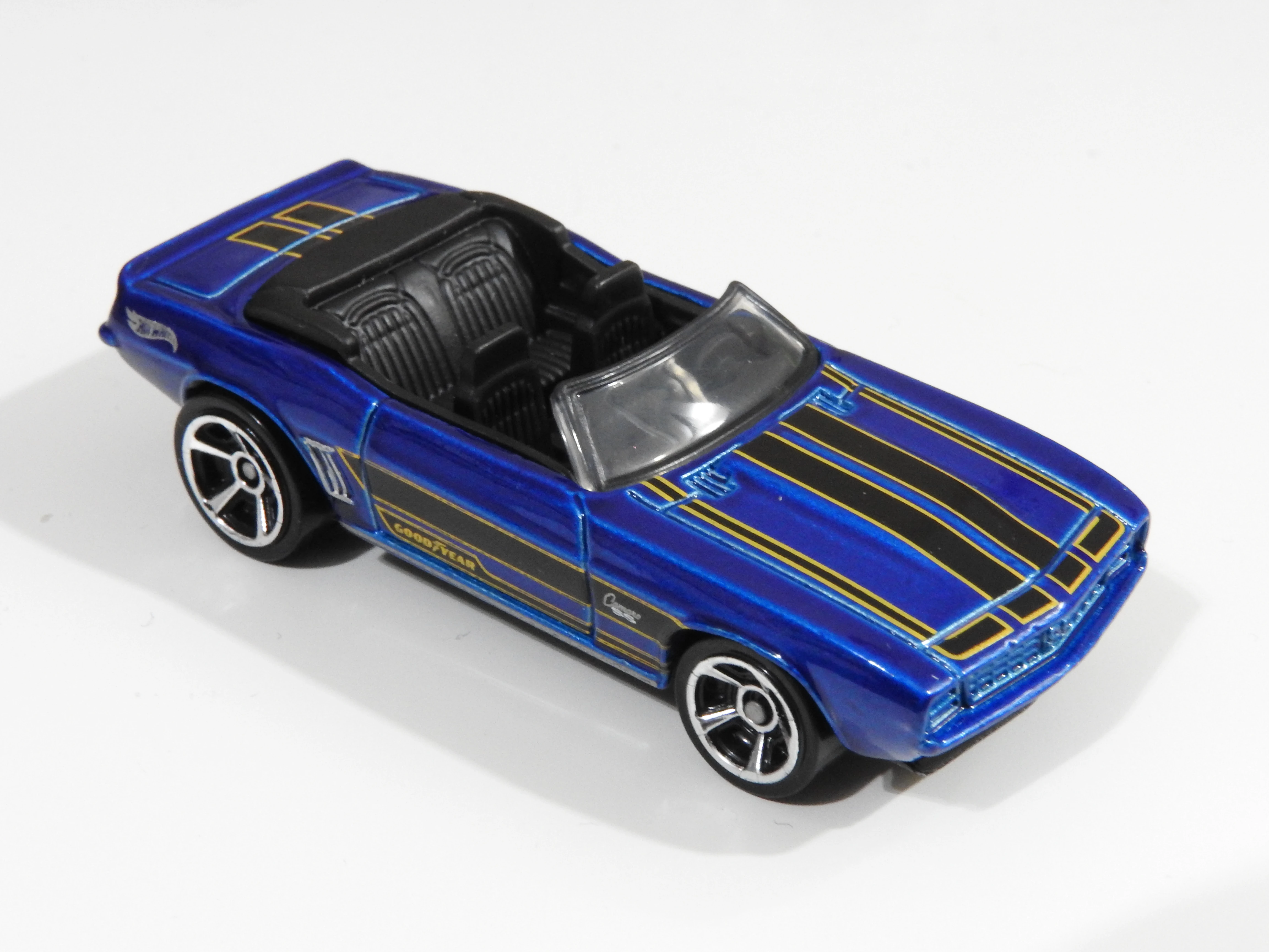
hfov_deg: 27.8
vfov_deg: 21.0
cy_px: 476
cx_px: 634
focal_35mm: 70
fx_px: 2566
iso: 800
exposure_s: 1/6
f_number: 8
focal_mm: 12.5
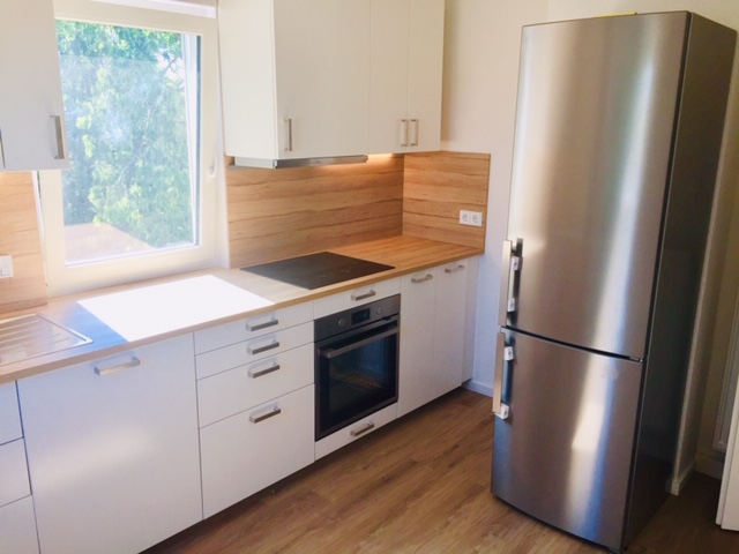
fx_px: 619
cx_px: 370
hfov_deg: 61.7
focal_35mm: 29
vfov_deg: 48.2
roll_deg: -0.4
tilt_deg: -13.7
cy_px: 277
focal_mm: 4.15
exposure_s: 1/155
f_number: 2.2
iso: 32
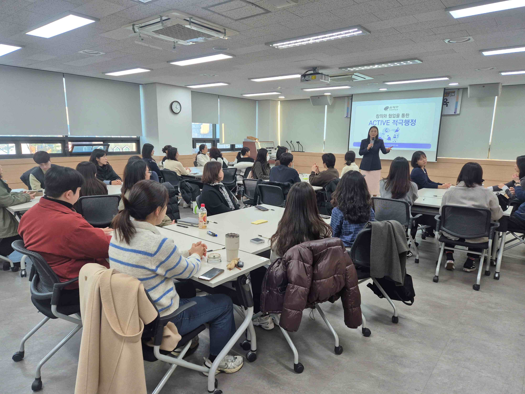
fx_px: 349
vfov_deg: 58.9
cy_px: 197
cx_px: 262
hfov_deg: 73.9
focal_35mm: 23
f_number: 1.8
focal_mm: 5.4
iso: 80
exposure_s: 1/120
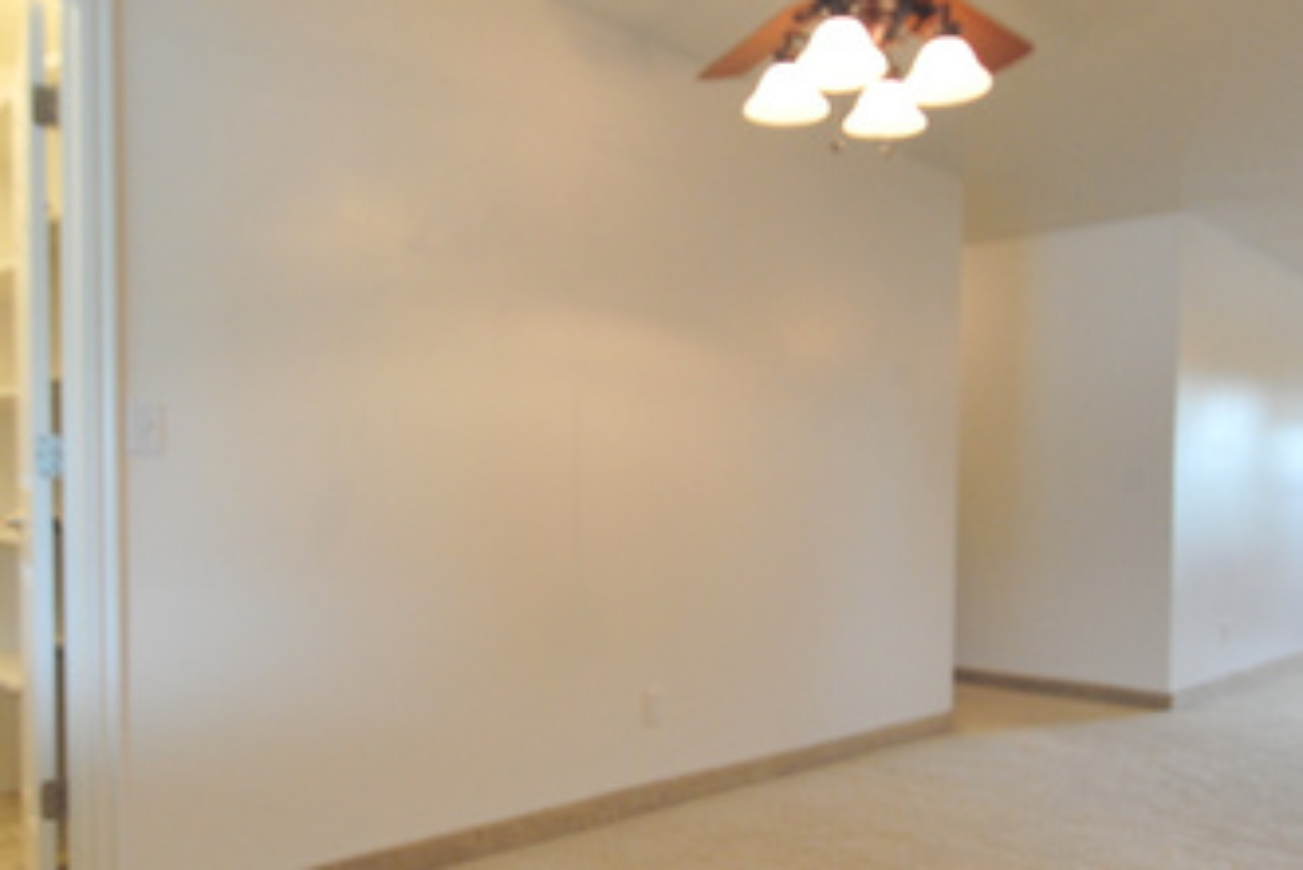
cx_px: 713
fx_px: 1050
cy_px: 516
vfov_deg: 44.8
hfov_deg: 63.5
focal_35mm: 29
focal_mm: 10
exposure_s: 1/80
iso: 400
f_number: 3.5
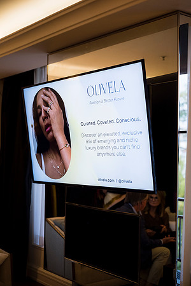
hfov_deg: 24.6
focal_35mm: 55
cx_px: 96
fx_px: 438
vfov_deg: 36.2
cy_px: 143
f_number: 2.2
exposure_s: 1/200
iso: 800
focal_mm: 55
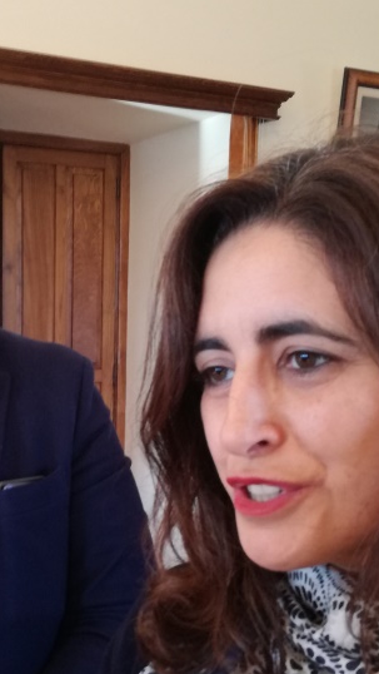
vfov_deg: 36.7
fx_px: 1000
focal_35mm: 56
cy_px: 460
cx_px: 113
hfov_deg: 21.4
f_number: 2
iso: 160
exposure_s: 1/33.3
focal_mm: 3.79
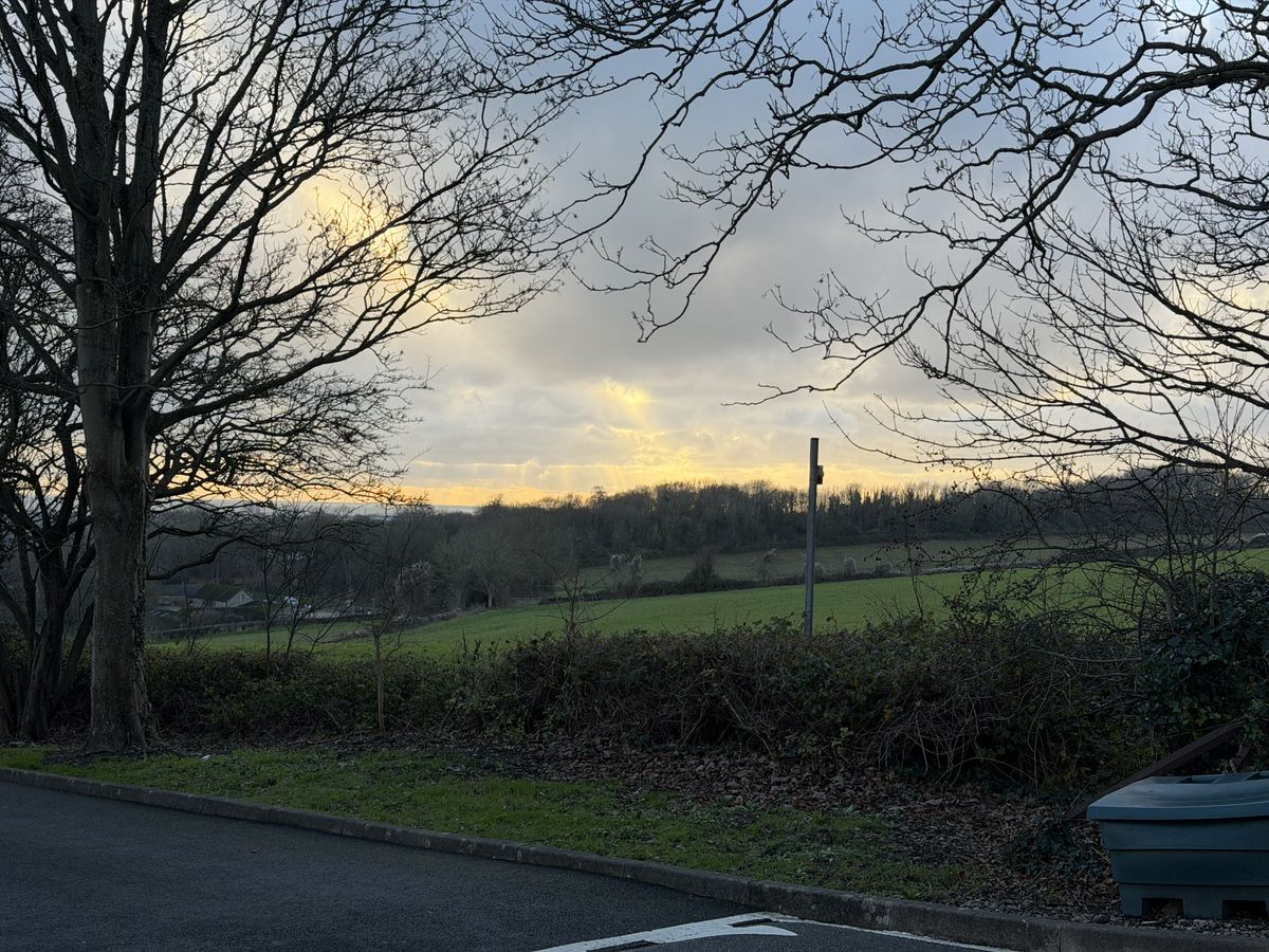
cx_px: 634
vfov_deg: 30.3
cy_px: 476
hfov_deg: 39.7
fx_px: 1760
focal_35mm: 48
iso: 80
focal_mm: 6.76
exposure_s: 1/1307
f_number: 1.78
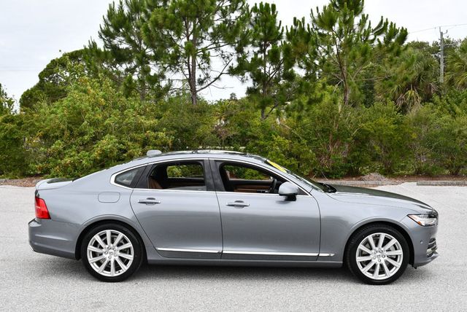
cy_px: 156
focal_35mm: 40
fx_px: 519
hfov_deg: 48.4
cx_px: 234
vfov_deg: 33.5
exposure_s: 1/250
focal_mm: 20
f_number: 8
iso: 125
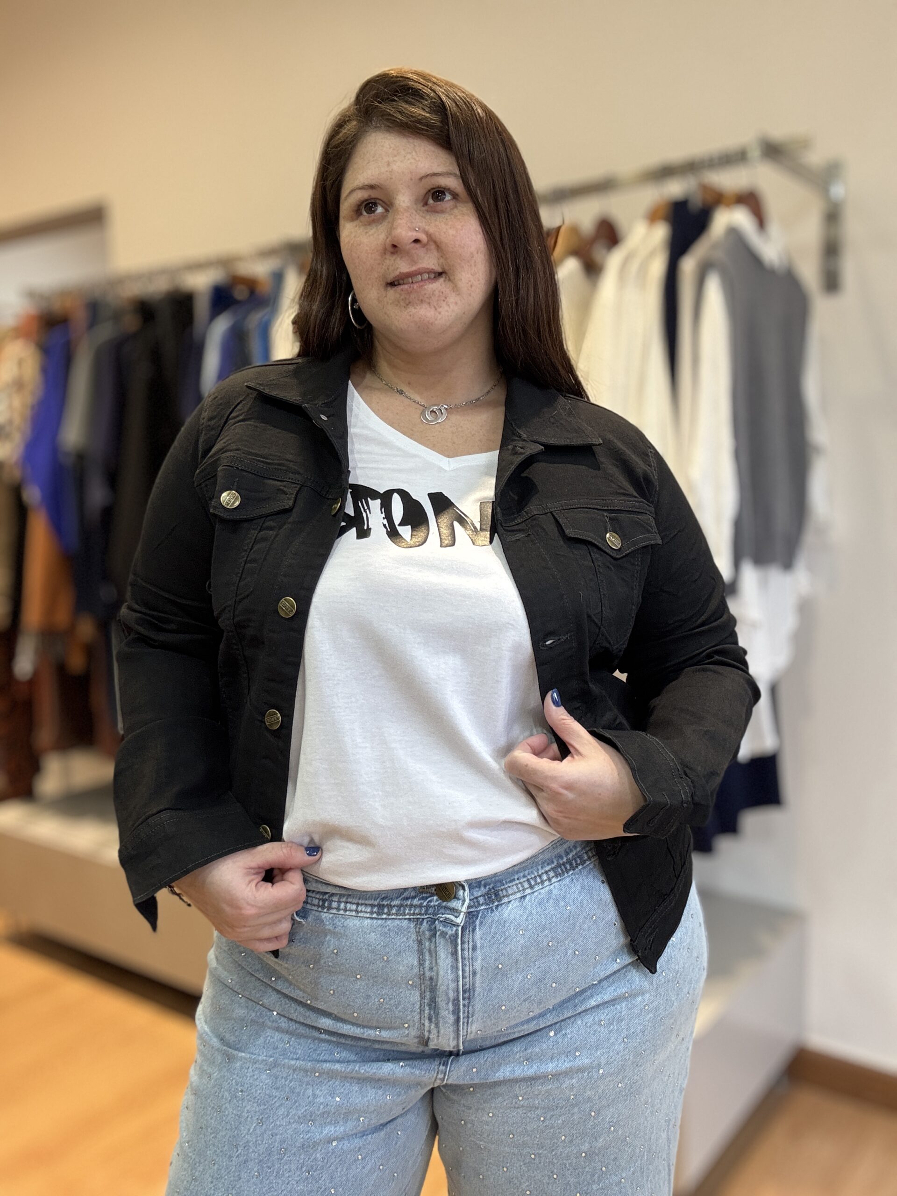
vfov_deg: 60.0
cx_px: 448
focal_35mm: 30
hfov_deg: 46.8
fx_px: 1037
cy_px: 598
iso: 64
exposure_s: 1/50
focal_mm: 2.69
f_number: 1.9
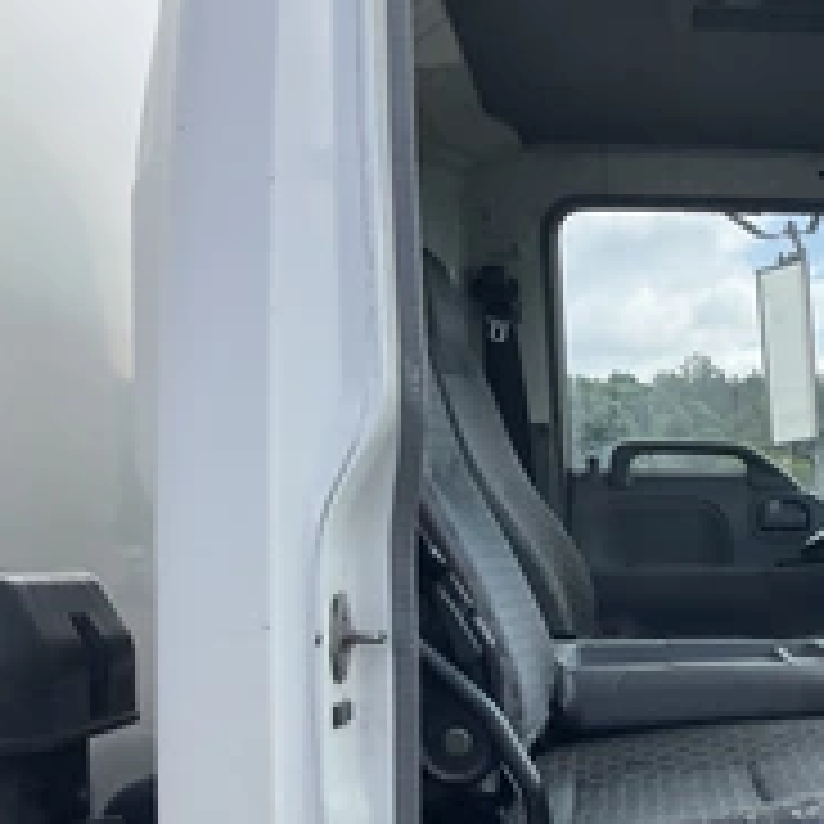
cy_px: 567
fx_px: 1508
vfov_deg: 30.3
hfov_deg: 28.5
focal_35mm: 56
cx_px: 842
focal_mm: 3
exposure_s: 1/1121
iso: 25
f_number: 1.8
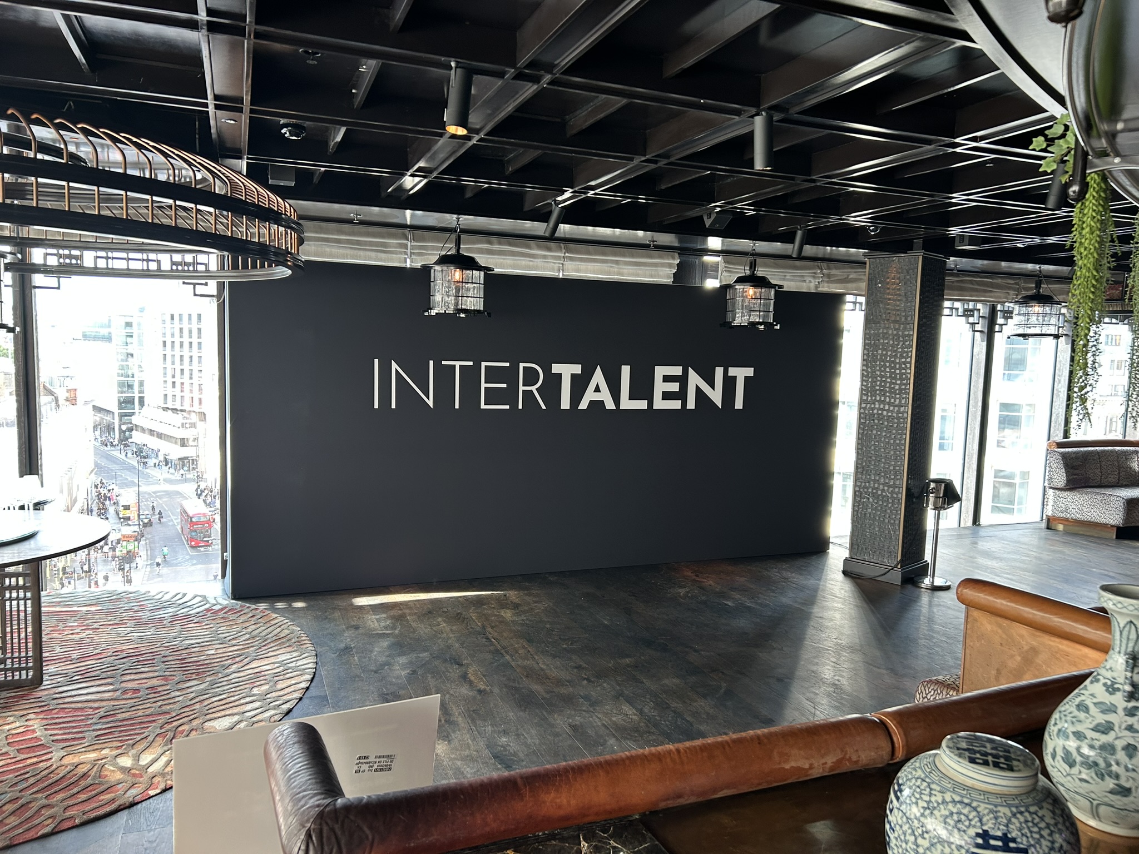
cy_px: 427
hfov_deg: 67.3
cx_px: 570
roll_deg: -1.0
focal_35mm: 26
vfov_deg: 53.1
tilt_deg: -5.5
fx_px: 856
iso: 100
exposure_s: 1/50
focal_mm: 5.7
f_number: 1.5
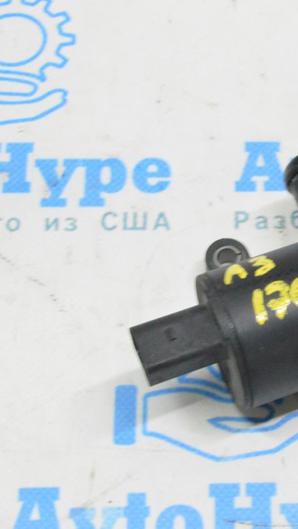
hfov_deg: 11.9
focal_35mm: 100
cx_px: 319
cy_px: 264
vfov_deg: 21.4
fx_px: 1404
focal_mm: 42
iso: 6400
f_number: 20
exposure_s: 1/15
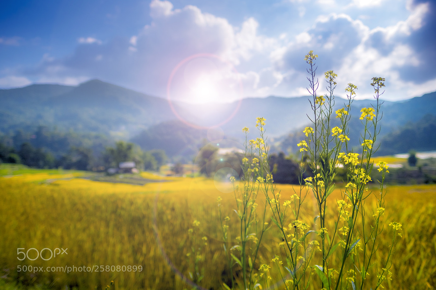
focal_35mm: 24
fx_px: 291
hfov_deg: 73.8
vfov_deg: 53.1
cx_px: 218
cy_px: 145
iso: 200
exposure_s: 1/16000
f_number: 1.8
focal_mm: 16
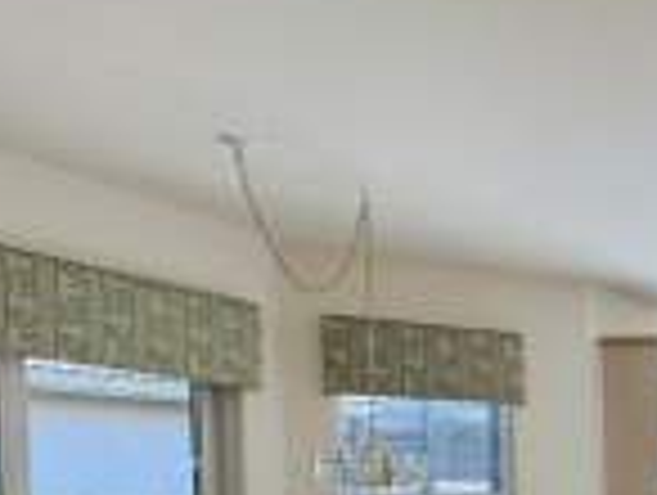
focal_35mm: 46
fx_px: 875
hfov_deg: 27.3
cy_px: 526
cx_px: 1004
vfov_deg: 29.0
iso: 50
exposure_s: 1/120
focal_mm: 2.22
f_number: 2.2
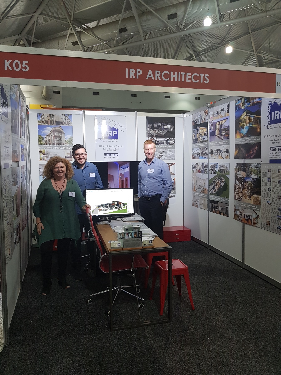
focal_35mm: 26
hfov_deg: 53.1
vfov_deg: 67.3
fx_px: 281
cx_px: 140
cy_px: 188
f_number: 1.7
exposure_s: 1/50
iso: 100
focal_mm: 4.2
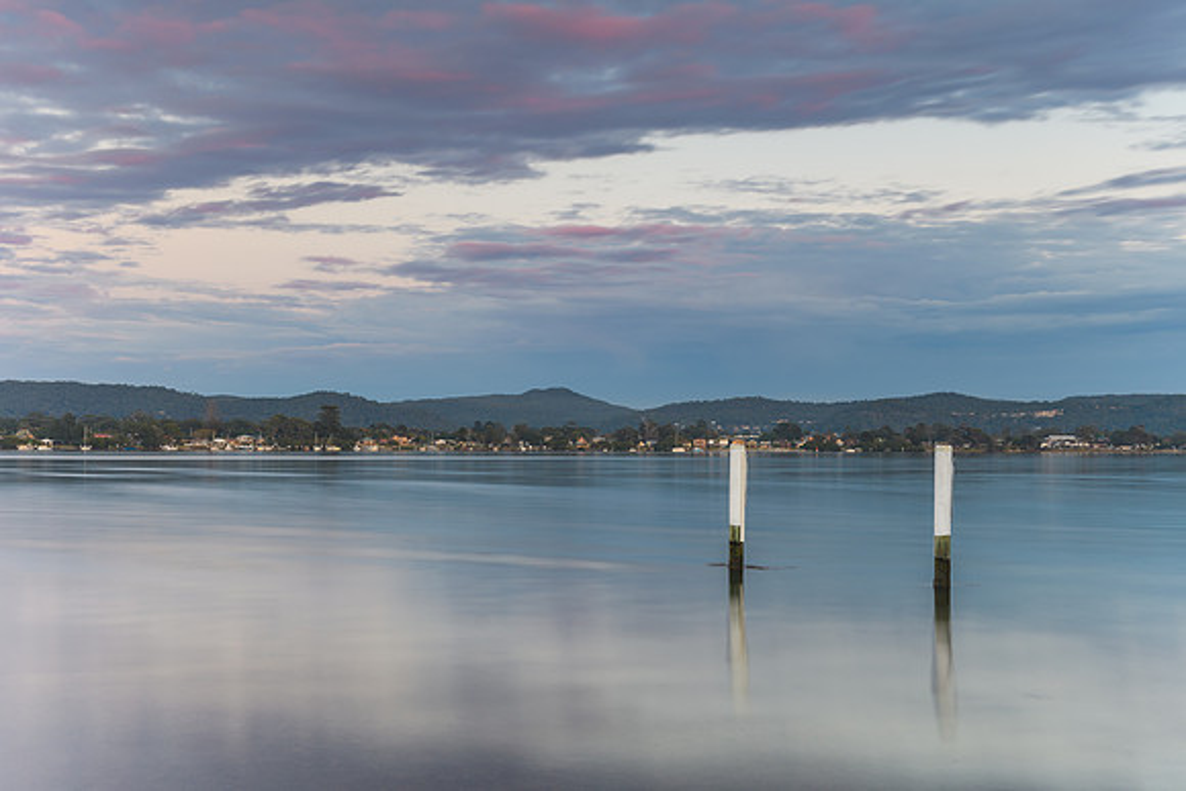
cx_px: 593
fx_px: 1532
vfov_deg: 29.0
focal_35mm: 46
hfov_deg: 42.3
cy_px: 396
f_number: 8
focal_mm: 31
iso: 50
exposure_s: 10
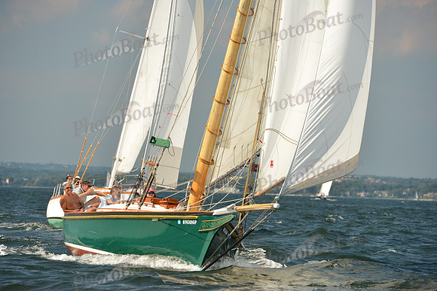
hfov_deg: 10.8
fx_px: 2307
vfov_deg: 7.2
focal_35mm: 190
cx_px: 218
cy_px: 146
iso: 1000
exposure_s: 1/1250
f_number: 7.1
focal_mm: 190
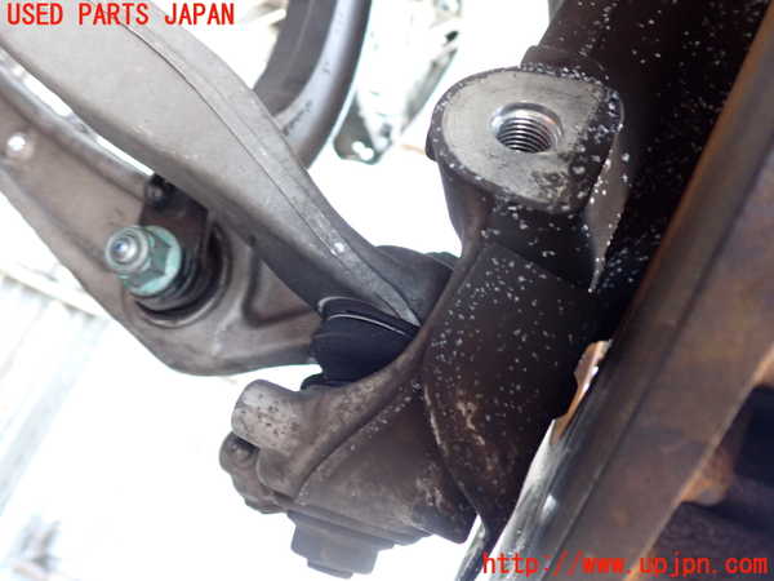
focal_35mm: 30
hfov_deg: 60.0
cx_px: 387
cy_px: 290
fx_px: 671
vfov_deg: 46.8
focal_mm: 5.4
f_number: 2.3
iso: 400
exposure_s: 1/30
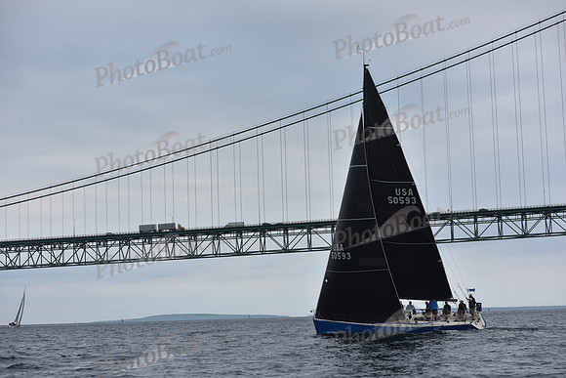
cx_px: 283
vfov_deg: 19.5
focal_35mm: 70
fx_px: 1101
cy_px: 189
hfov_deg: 28.8
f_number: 6.3
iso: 400
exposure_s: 1/800
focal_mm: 70
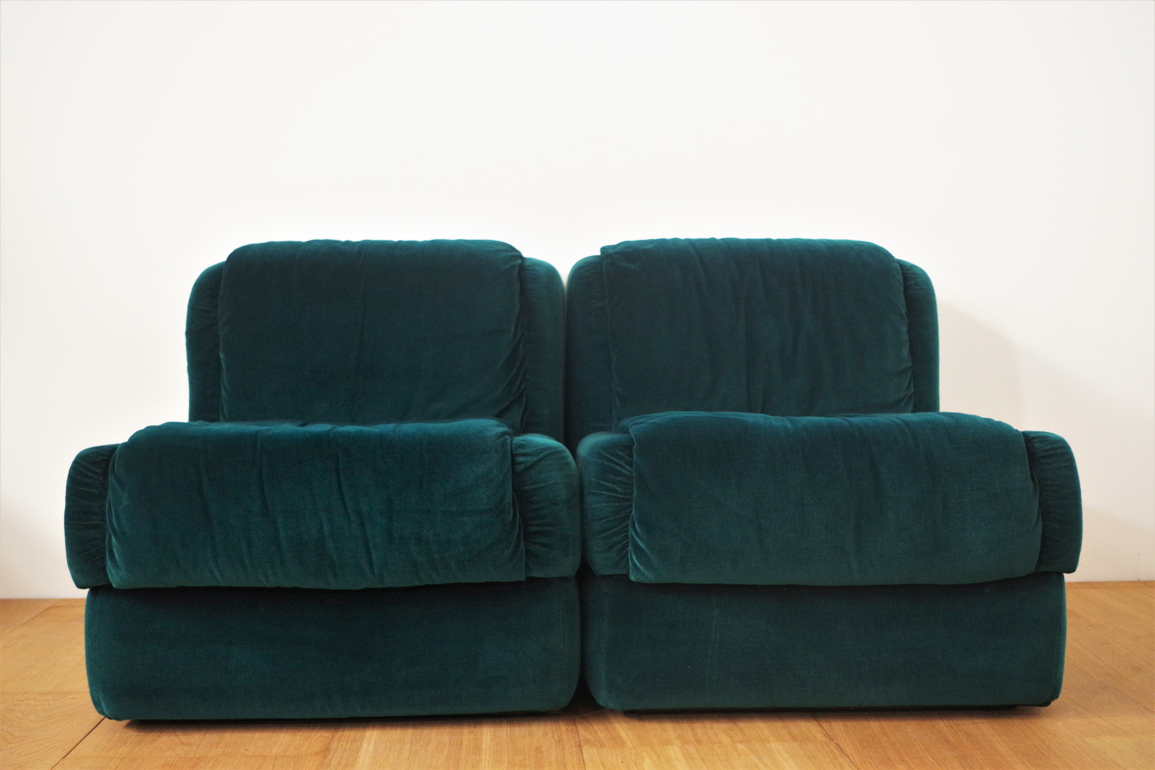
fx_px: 1251
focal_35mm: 39
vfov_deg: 34.2
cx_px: 578
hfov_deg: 49.6
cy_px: 385
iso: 800
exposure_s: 1/60
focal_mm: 26.25
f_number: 4
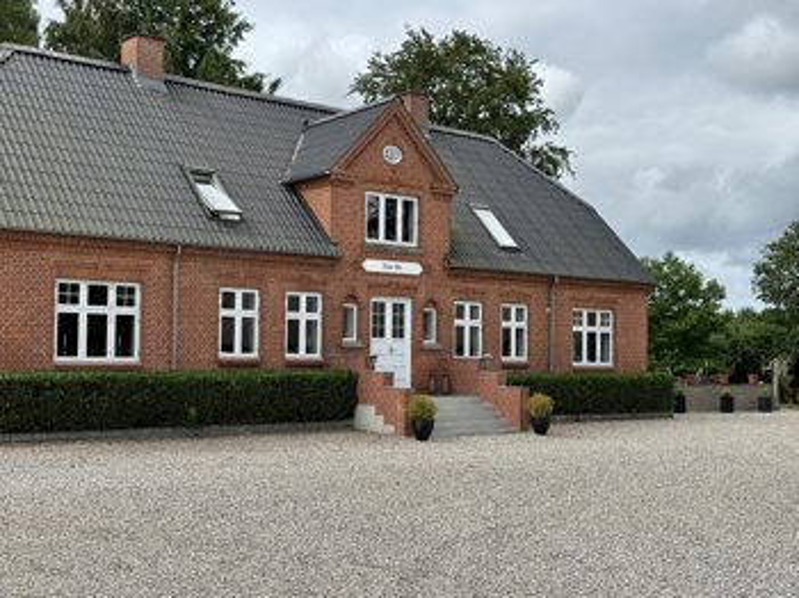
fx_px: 1107
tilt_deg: +4.4
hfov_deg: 39.7
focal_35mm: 48
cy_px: 299
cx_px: 400
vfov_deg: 30.2
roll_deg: +0.0
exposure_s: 1/4016
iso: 100
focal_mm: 6.86
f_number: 1.78
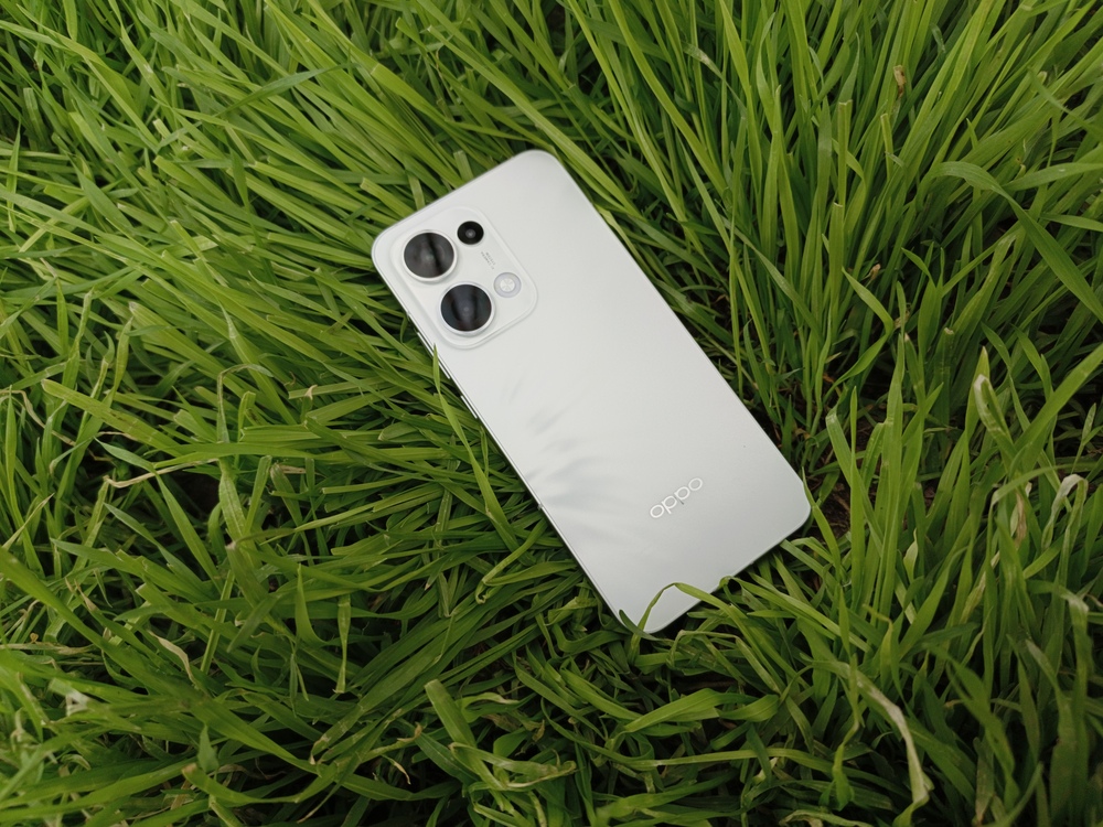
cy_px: 414
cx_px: 552
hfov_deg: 73.9
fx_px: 733
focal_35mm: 23
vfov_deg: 58.9
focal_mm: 5.56
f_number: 1.88
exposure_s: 1/478
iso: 50
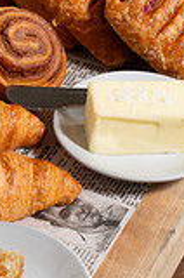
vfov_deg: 14.5
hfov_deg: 9.6
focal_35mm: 141
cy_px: 61
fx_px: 1086
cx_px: -19
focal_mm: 50
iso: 250
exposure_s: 1/100
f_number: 9
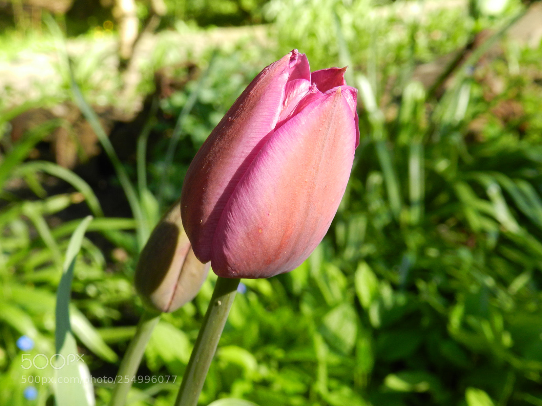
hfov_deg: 36.2
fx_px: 830
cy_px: 203
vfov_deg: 27.5
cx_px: 271
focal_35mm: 53
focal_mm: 9.4
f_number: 4.4
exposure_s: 1/125
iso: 160
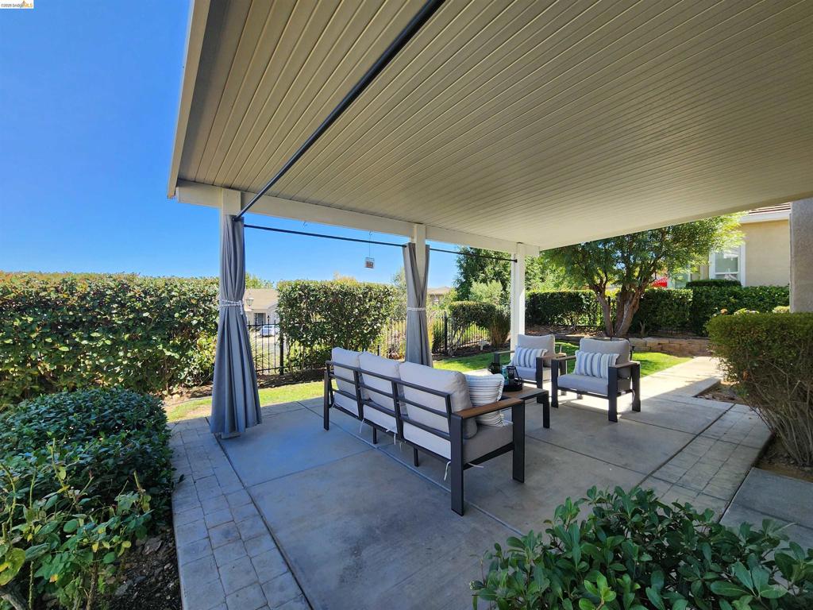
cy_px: 305
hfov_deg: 106.2
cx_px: 406
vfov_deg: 89.9
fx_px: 305
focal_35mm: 13
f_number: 2.2
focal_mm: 2.2
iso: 50
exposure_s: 1/542
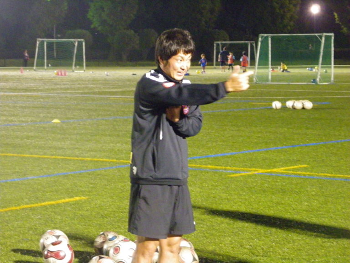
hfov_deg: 13.3
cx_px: 175
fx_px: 1496
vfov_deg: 10.0
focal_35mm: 148
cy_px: 132
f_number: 4.5
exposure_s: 1/8
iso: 800
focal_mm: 26.1
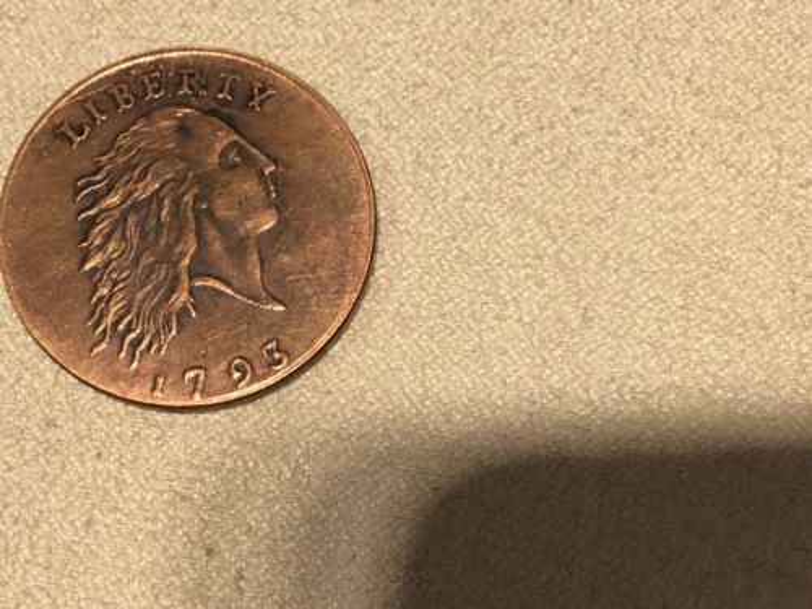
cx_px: 406
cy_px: 304
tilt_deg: -76.8
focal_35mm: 31
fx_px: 727
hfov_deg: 58.4
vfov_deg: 45.4
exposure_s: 1/100
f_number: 2.4
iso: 25
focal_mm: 3.3
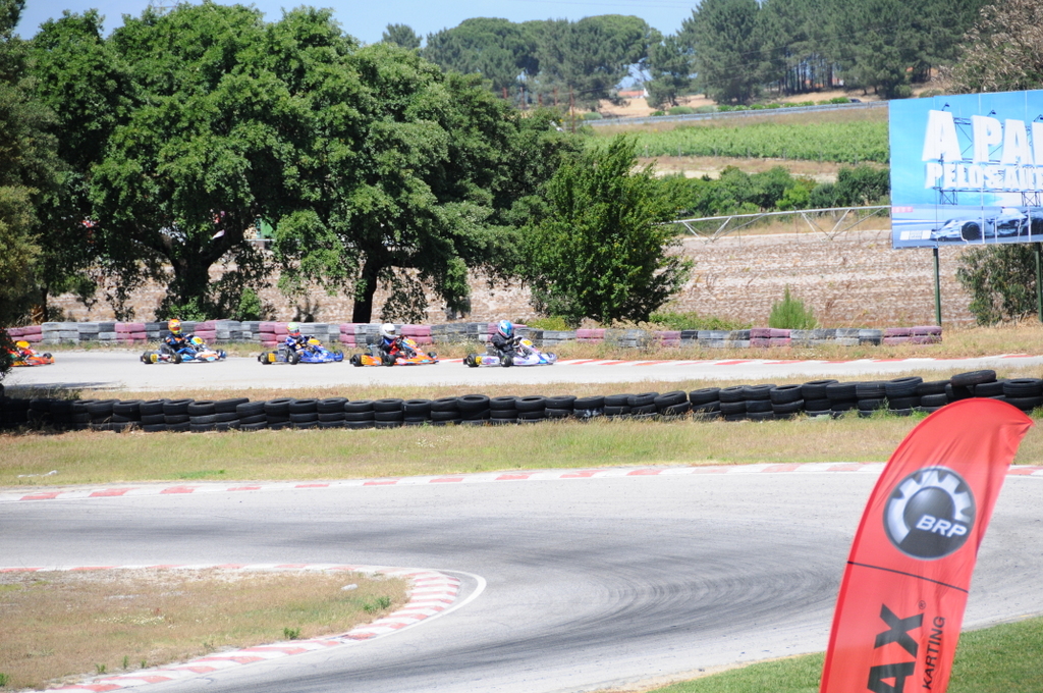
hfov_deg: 8.1
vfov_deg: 5.4
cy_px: 346
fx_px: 7378
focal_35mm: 255
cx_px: 522
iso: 400
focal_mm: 170
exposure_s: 1/1250
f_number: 5.6
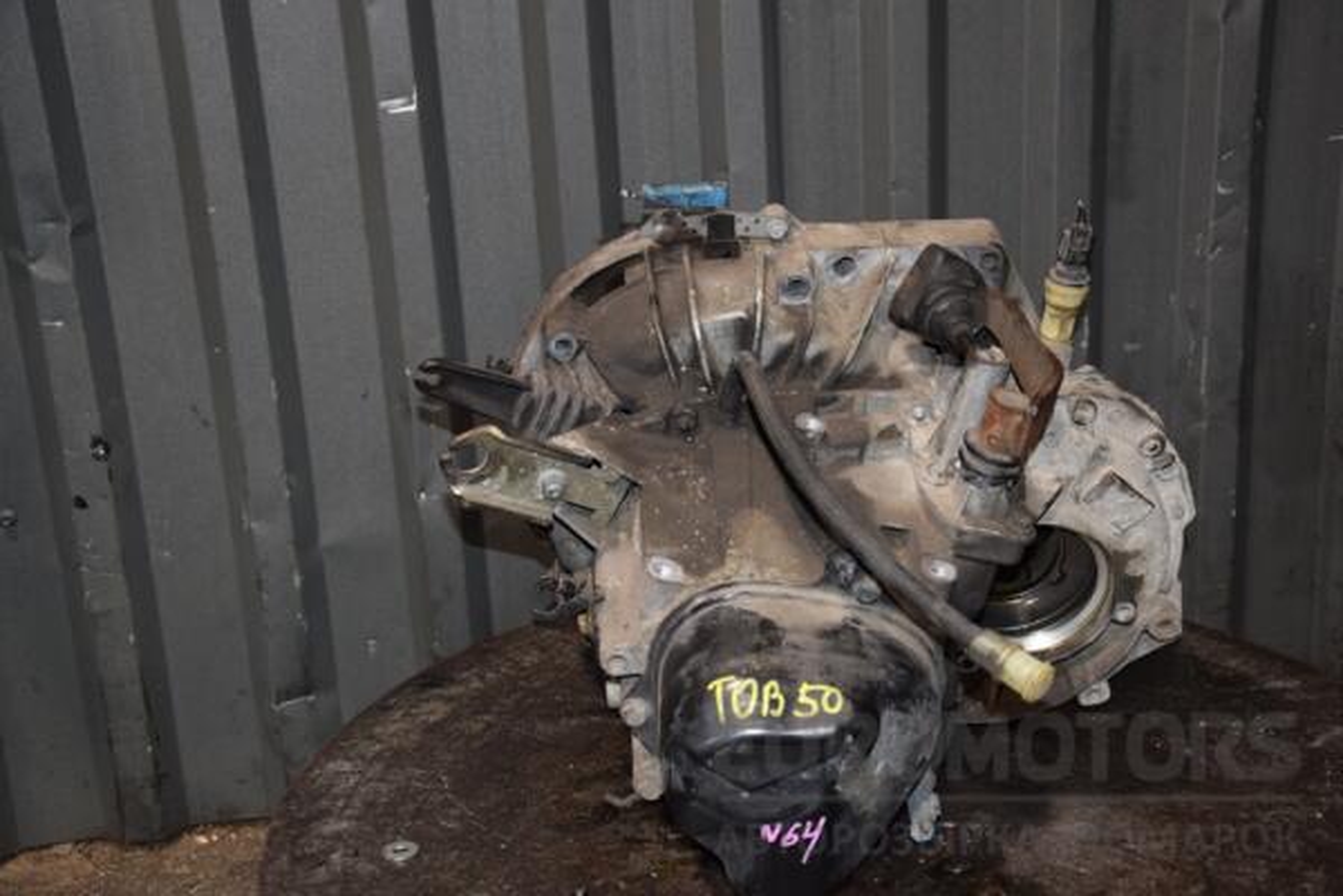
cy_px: 448
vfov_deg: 26.5
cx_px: 672
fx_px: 1902
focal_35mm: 51
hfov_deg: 38.9
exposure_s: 1/60
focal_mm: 34
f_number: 5
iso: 800
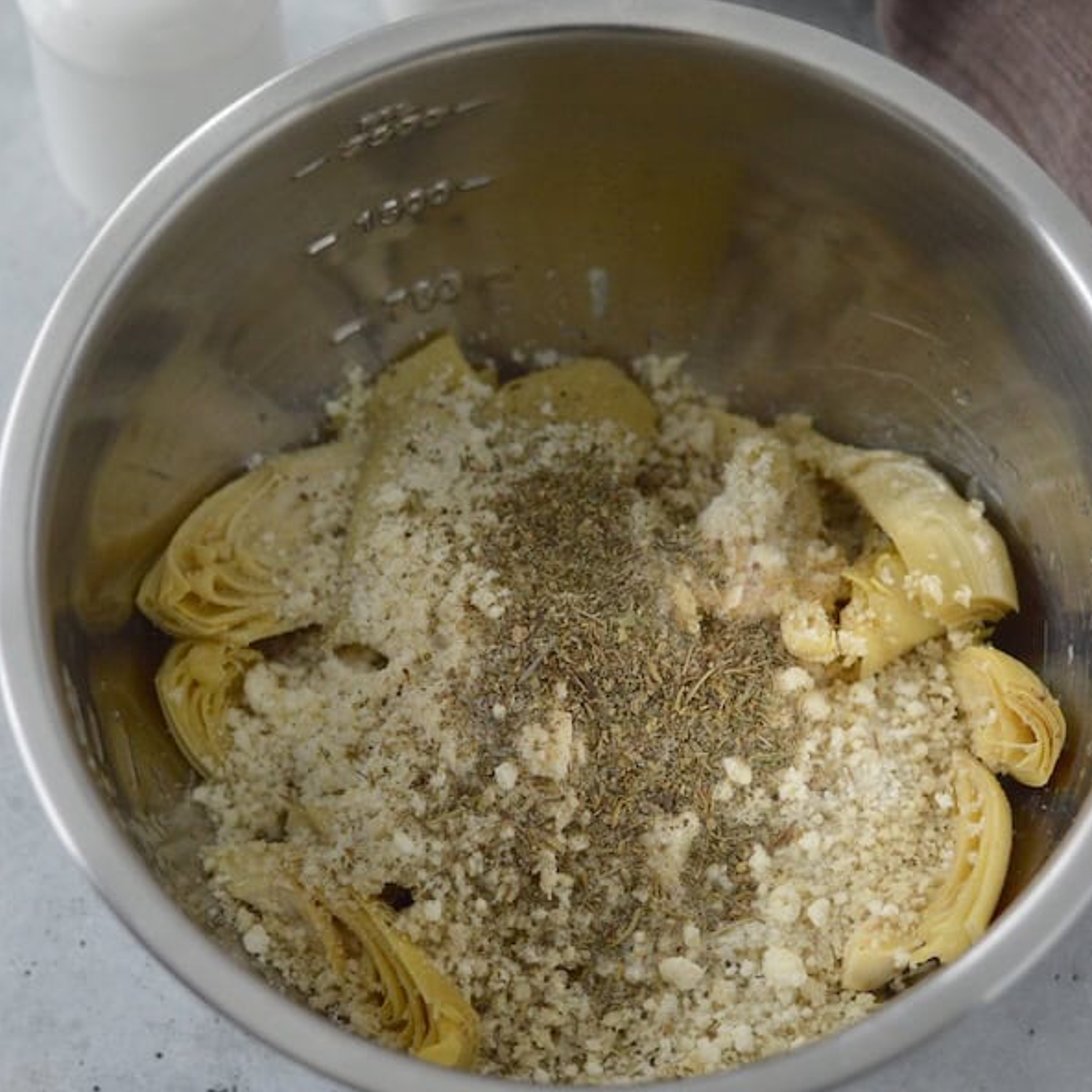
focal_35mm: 97
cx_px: 552
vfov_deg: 17.9
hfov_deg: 17.9
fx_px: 3462
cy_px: 448
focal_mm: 50
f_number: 2.8
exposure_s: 1/500
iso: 1250
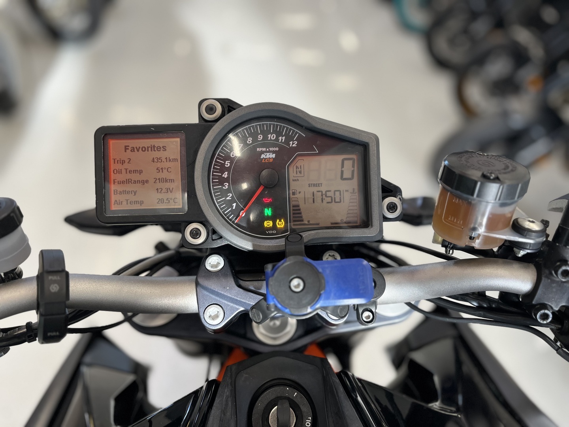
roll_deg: -14.2
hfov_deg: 67.3
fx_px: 427
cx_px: 284
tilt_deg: -41.9
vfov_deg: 53.1
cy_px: 214
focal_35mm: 26
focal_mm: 5.1
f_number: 1.6
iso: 80
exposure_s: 1/100
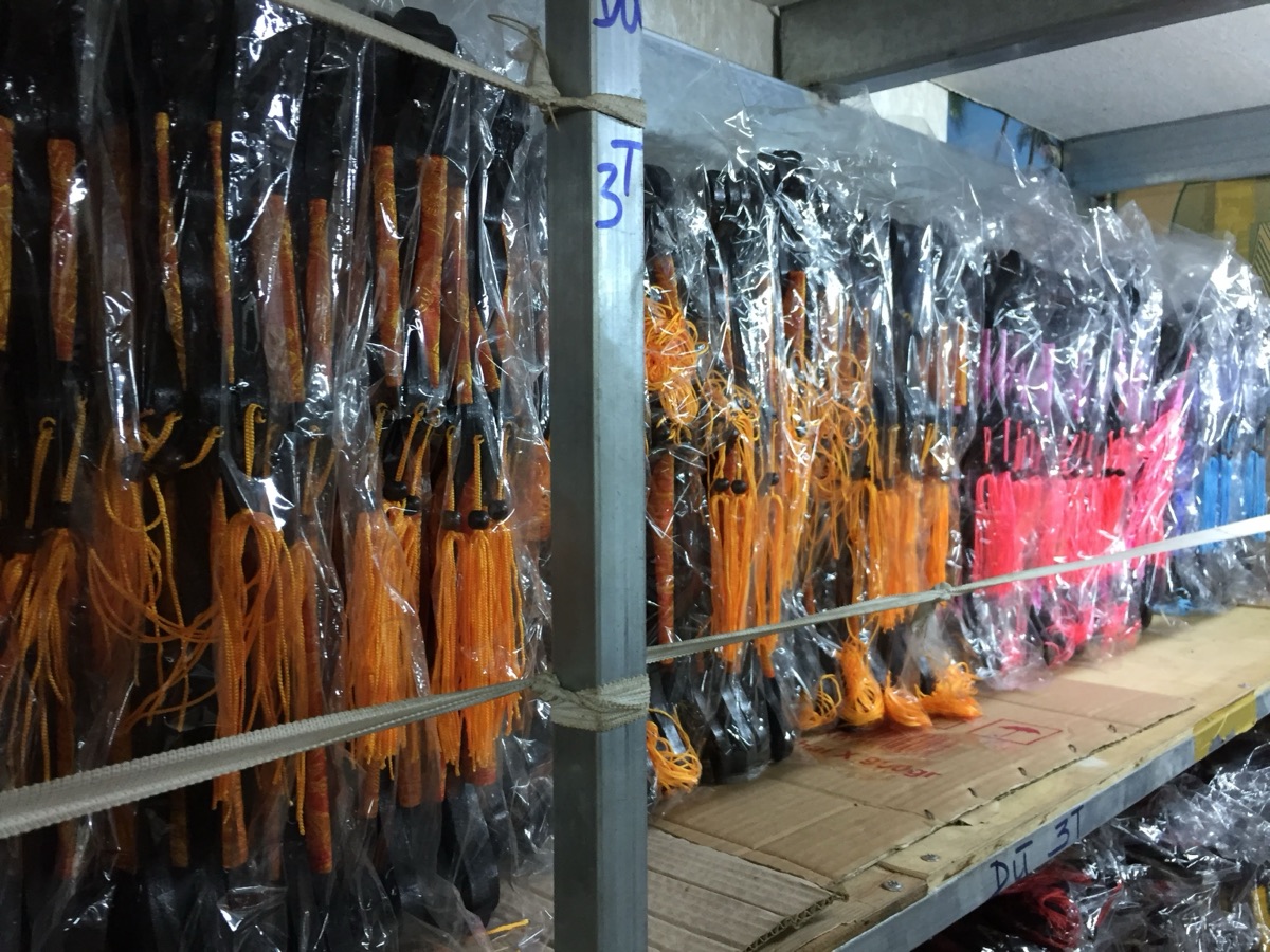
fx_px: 1064
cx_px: 635
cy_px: 476
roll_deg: -2.1
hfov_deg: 61.7
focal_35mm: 29
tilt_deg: -4.9
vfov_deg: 48.2
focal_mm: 4.15
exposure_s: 1/33
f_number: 2.2
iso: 125
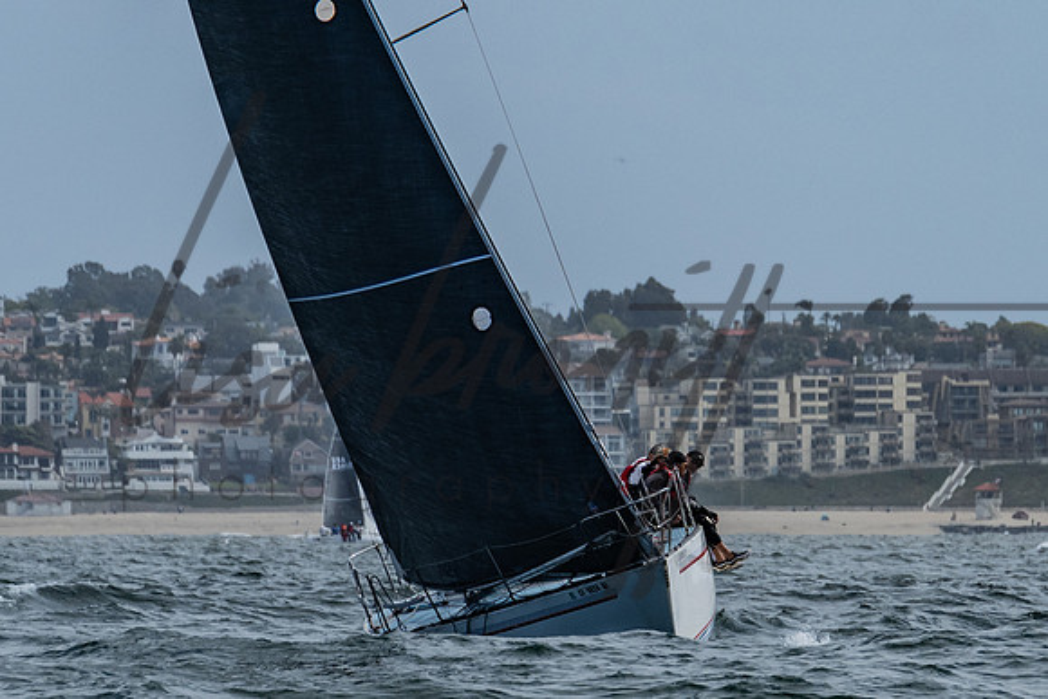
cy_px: 250
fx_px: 15412
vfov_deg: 2.6
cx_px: 522
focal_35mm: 529
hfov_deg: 3.9
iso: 200
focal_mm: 200
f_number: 6.3
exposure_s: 1/2000
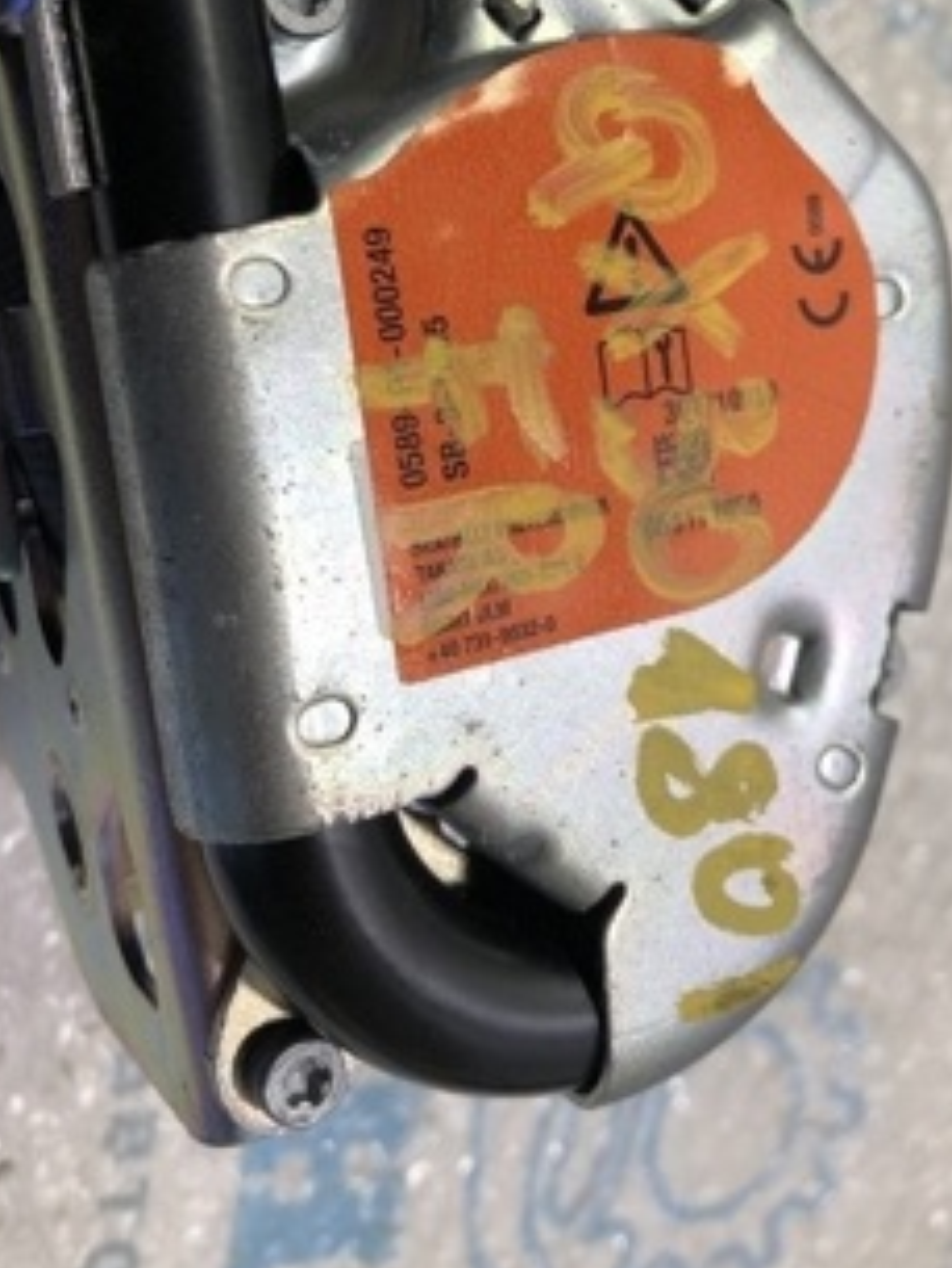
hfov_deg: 32.8
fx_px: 1612
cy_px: 374
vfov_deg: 42.1
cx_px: 553
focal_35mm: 44
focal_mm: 4
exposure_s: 1/50
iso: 32
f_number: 1.8
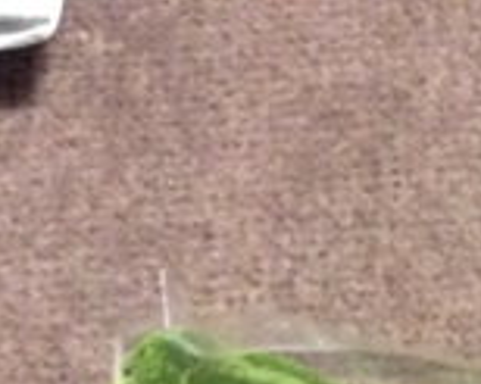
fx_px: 2376
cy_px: 927
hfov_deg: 10.7
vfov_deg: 8.4
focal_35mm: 167
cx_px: 918
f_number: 2.4
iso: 320
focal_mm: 3.3
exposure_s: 1/15
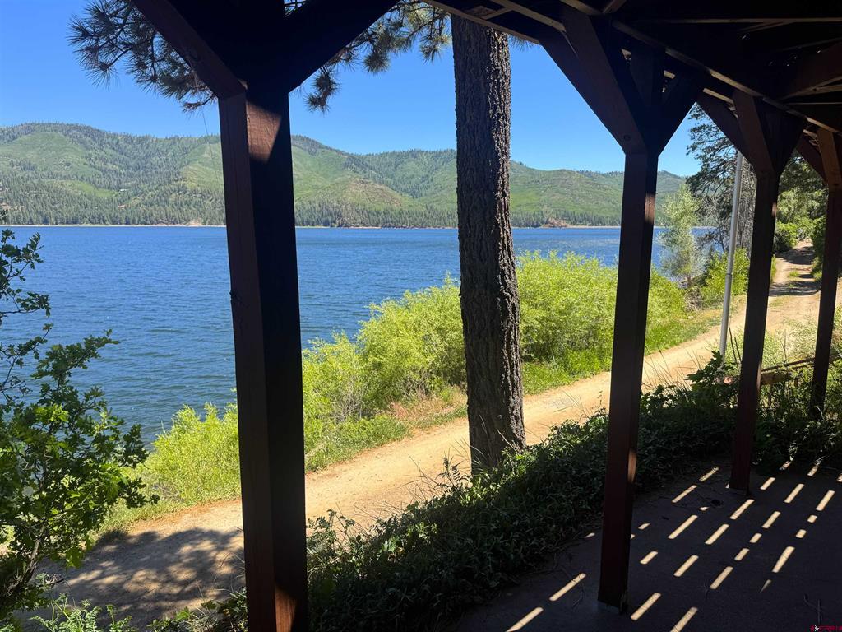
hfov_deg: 71.6
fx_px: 584
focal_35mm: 24
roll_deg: -0.6
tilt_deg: -8.6
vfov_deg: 56.8
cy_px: 316
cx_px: 421
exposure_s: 1/2105
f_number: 1.78
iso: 80
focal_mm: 6.76
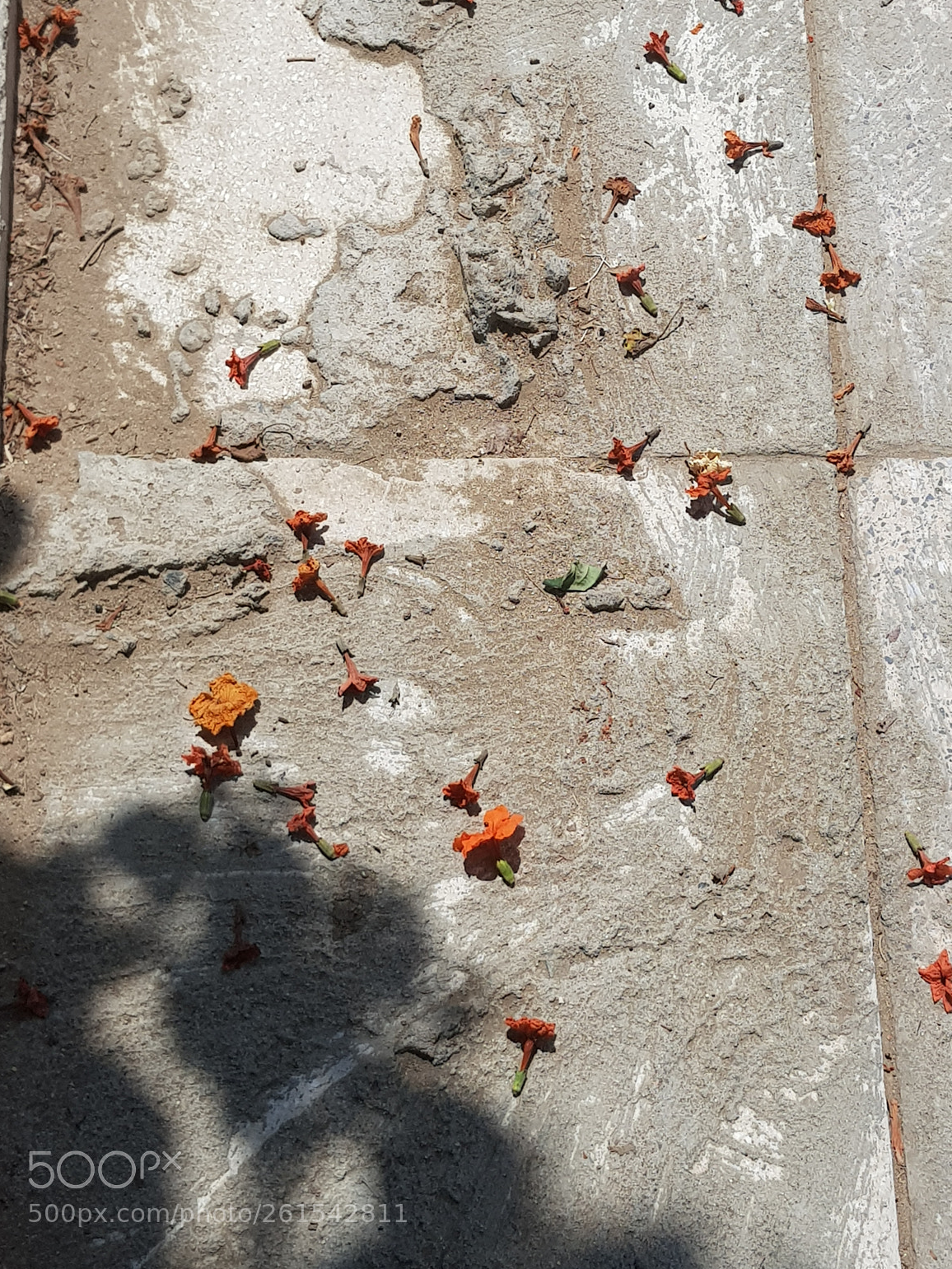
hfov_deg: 51.4
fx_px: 990
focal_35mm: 27
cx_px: 471
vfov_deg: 65.3
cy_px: 619
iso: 40
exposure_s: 1/3400
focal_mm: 4.2
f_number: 1.7
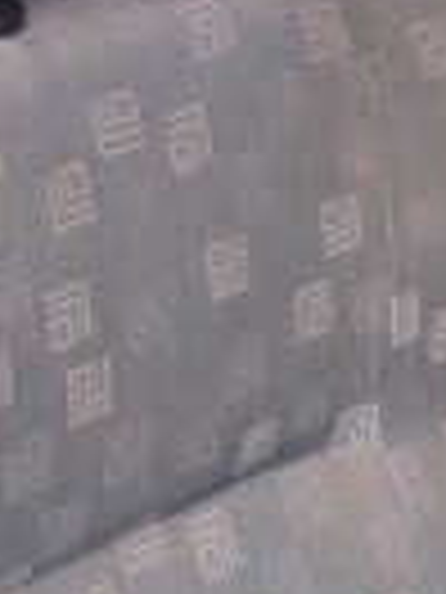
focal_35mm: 109
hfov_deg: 12.4
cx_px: -360
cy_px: -297
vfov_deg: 16.4
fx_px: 1873
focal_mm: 5.25
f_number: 1.75
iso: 197
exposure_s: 1/33.3
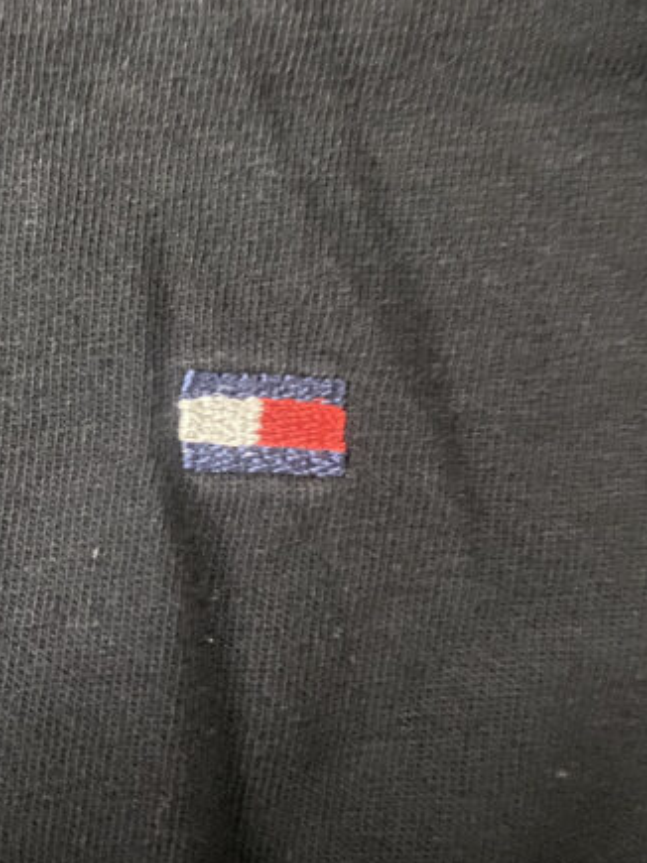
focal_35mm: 46
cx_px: 171
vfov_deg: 41.0
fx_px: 1147
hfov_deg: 31.0
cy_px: 333
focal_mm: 4.25
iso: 640
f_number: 1.8
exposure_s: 1/13
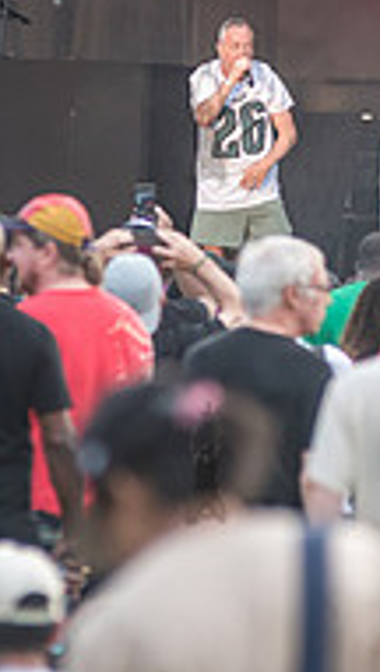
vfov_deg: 3.4
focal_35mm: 637
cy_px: 121
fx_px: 11365
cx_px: 204
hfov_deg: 1.9
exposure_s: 1/1000
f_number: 4
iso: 1000
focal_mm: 200
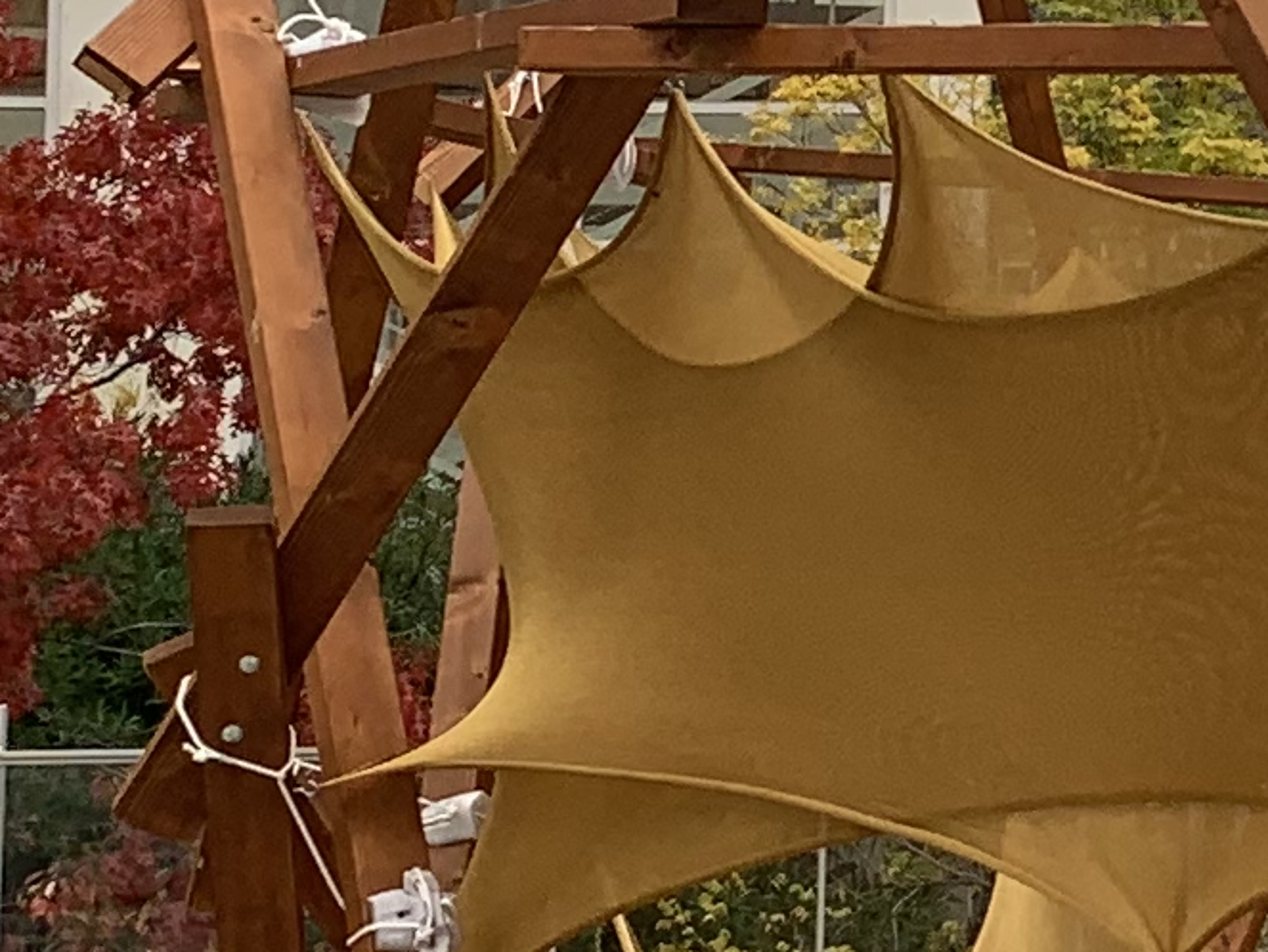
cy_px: 140
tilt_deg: +3.8
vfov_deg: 9.4
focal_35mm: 158
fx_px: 5791
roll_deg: +0.6
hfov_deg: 10.9
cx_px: 2901
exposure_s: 1/198
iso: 25
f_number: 1.8
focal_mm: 4.25
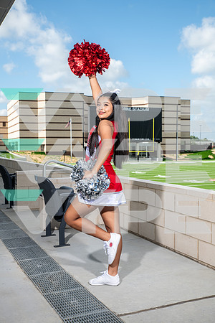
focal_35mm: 44
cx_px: 108
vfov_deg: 44.5
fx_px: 394
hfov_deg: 30.5
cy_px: 162
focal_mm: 44
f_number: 7.1
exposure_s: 1/320
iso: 100
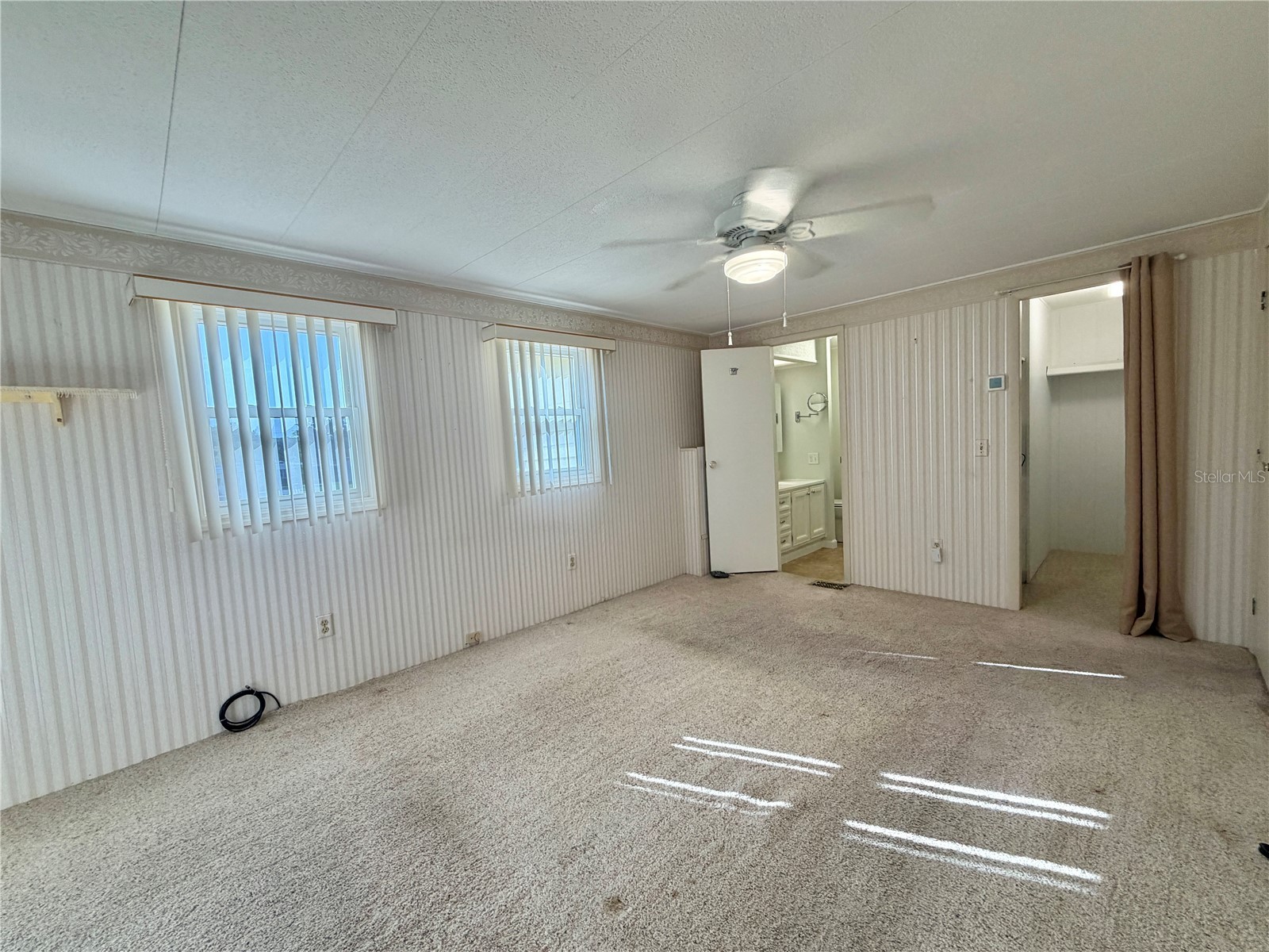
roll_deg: +3.8
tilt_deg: -3.8
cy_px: 476
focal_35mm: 14
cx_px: 634
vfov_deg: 85.7
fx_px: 513
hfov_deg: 102.1
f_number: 2.2
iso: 125
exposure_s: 1/120
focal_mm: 2.22
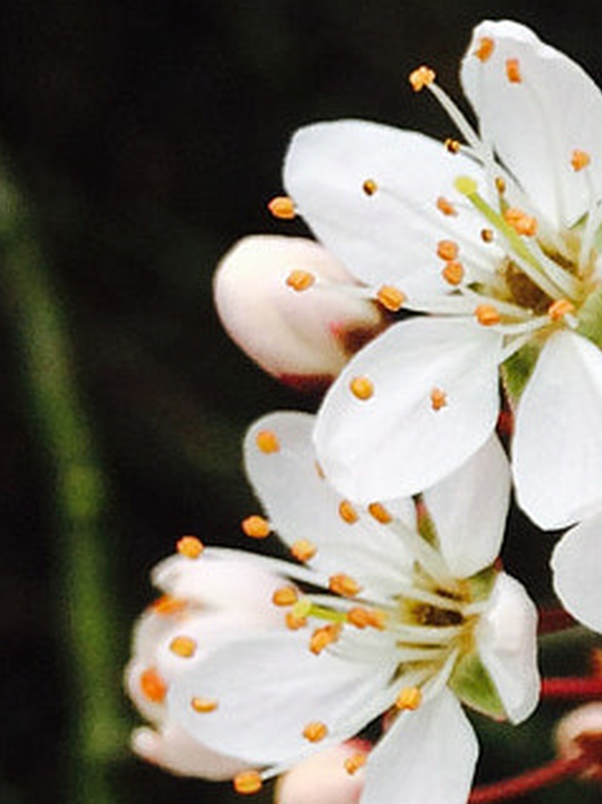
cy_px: 516
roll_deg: +3.8
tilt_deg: -1.5
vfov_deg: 13.5
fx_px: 3390
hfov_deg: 9.2
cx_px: 1371
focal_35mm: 146
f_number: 2.2
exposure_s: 1/109
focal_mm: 4.15
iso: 32
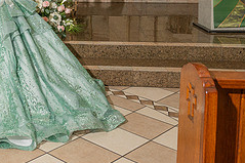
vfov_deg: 20.0
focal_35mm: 64
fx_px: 435
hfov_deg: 28.6
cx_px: -22
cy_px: -28
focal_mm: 24
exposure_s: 1/200
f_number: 4.5
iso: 320
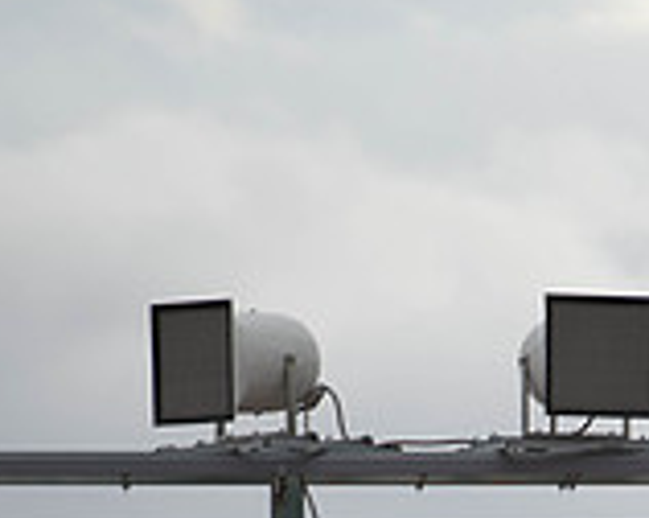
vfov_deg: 2.2
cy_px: 738
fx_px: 13218
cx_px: 600
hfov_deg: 2.8
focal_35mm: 689
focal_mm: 200
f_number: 2.8
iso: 64
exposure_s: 1/200
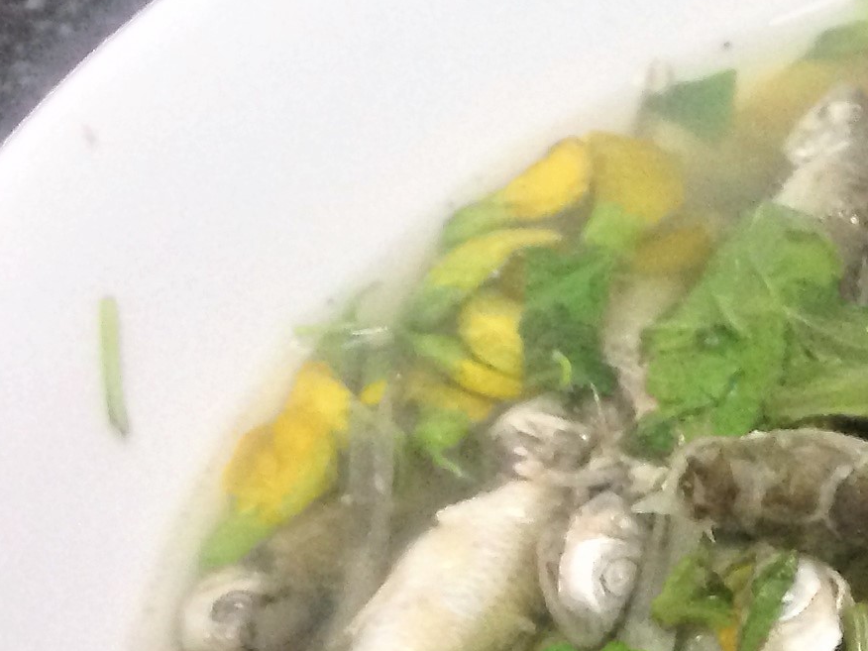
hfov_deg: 14.8
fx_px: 3084
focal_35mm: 123
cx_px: 1344
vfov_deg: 11.8
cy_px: 748
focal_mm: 4.12
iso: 250
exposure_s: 1/20
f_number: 2.4
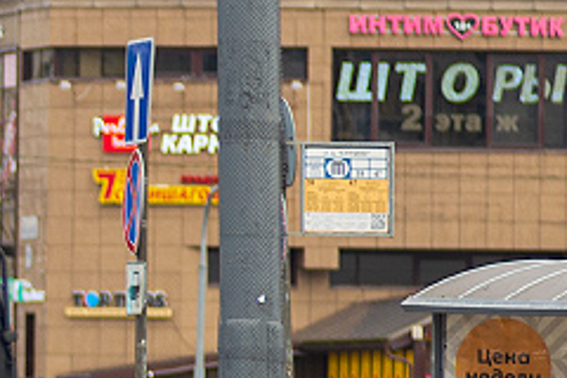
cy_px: 390
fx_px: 9827
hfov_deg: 3.3
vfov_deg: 2.2
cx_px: -614
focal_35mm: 624
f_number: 4
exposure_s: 1/640
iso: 200
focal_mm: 125
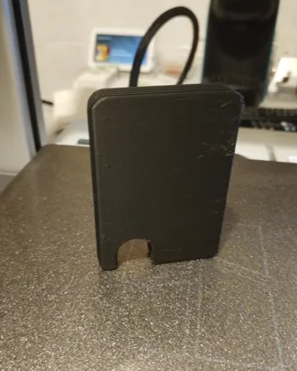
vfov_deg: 50.3
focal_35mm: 36
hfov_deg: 41.1
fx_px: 396
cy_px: 195
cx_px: 137
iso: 1227
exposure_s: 1/25
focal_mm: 4.75
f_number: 1.8
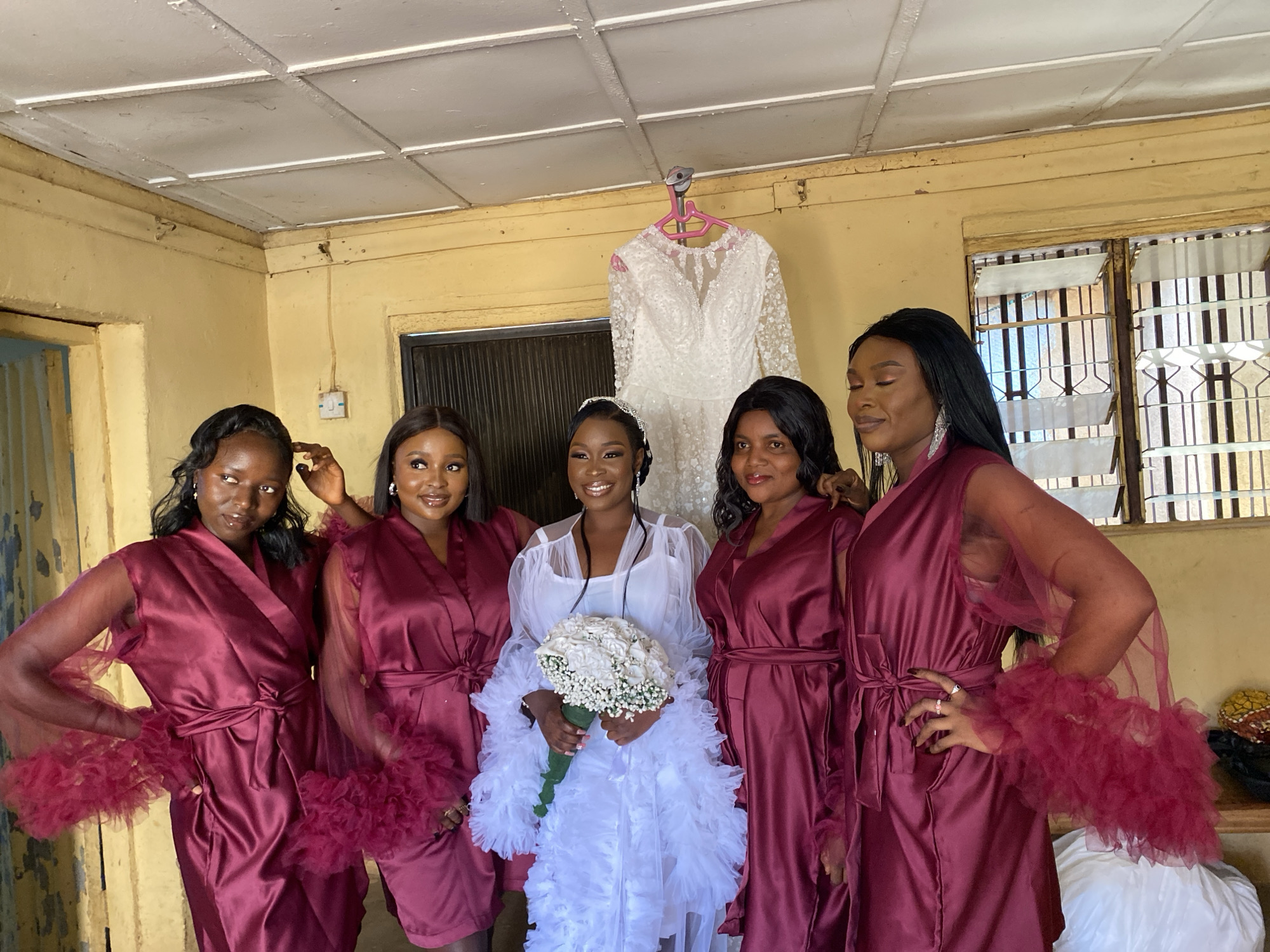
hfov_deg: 67.3
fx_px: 954
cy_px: 476
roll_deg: +4.5
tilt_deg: -2.0
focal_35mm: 26
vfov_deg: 53.1
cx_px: 635
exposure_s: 1/57
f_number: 1.8
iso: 320
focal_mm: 4.25
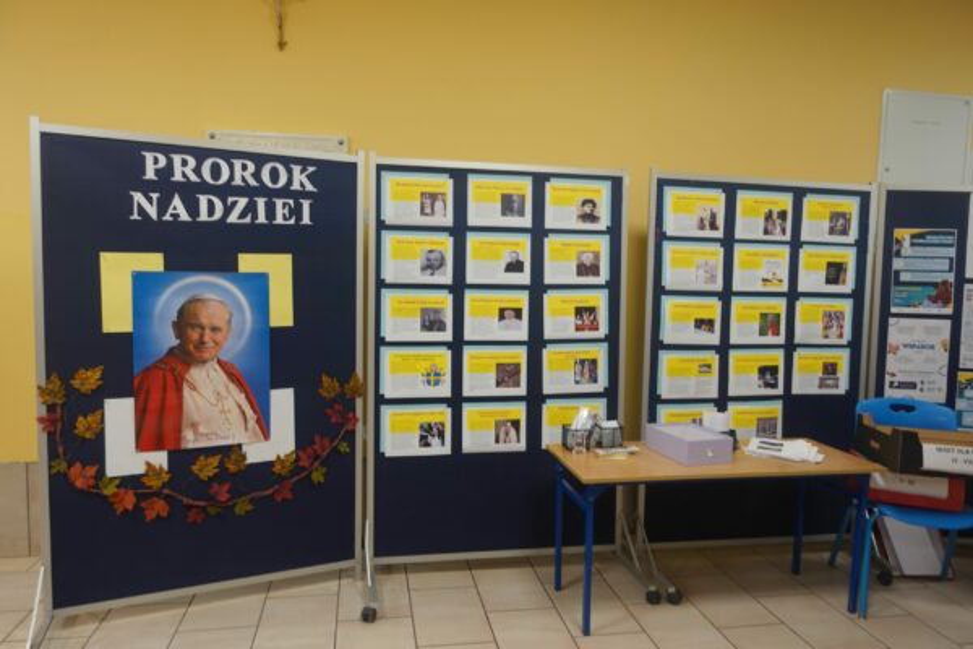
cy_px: 324
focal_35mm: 24
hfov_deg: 73.7
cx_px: 486
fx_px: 649
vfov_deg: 53.1
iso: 250
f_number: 2.5
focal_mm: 9.4
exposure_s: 1/60
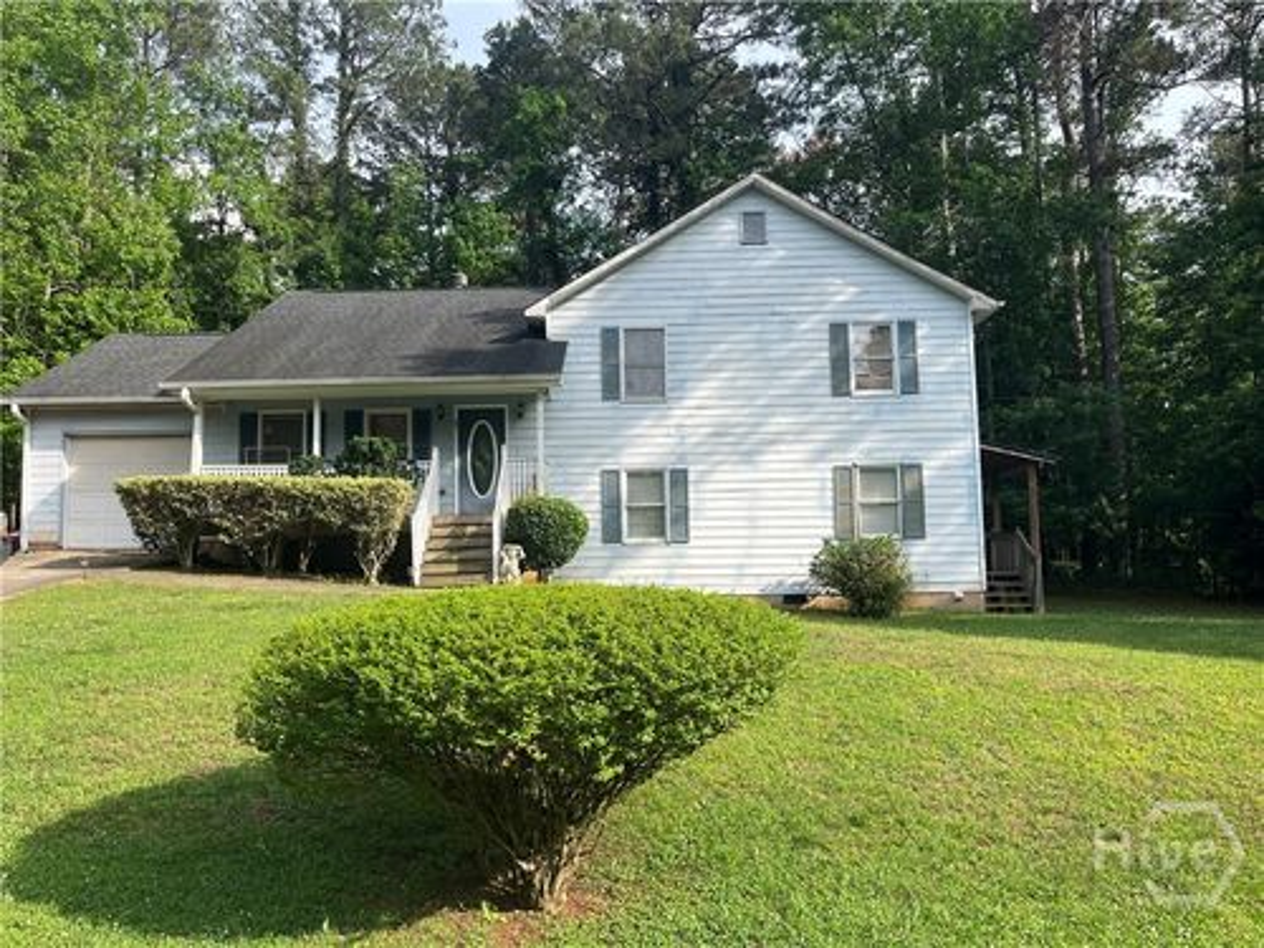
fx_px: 949
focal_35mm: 26
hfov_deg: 67.3
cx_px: 632
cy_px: 474
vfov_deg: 53.1
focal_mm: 5.1
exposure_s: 1/1129
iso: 50
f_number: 1.6
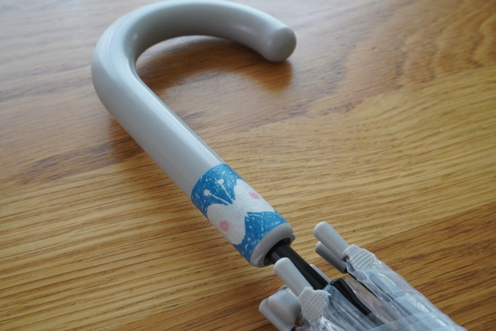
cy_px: 166
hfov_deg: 51.3
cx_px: 248
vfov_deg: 35.5
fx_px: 517
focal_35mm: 38
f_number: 11
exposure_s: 1/40
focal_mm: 25
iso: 1600
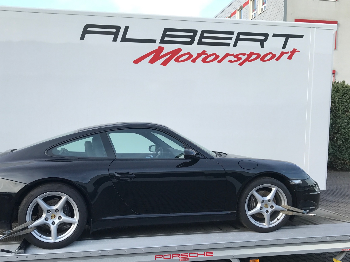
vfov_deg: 41.7
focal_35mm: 34
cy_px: 150
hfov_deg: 53.6
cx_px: 143
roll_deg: -0.5
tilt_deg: -3.3
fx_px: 344
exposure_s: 1/441
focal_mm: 3.99
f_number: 1.8
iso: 20
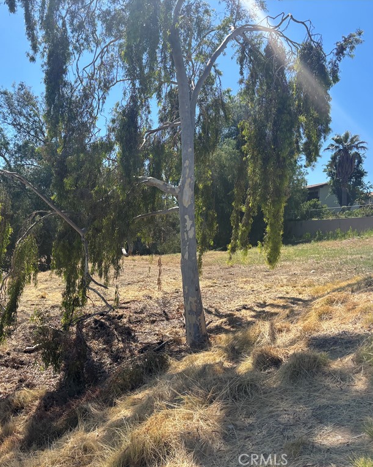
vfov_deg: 52.9
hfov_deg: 41.9
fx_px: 469
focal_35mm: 34
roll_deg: -6.0
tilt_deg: +3.3
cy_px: 234
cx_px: 88
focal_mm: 5.96
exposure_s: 1/2242
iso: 50
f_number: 1.6
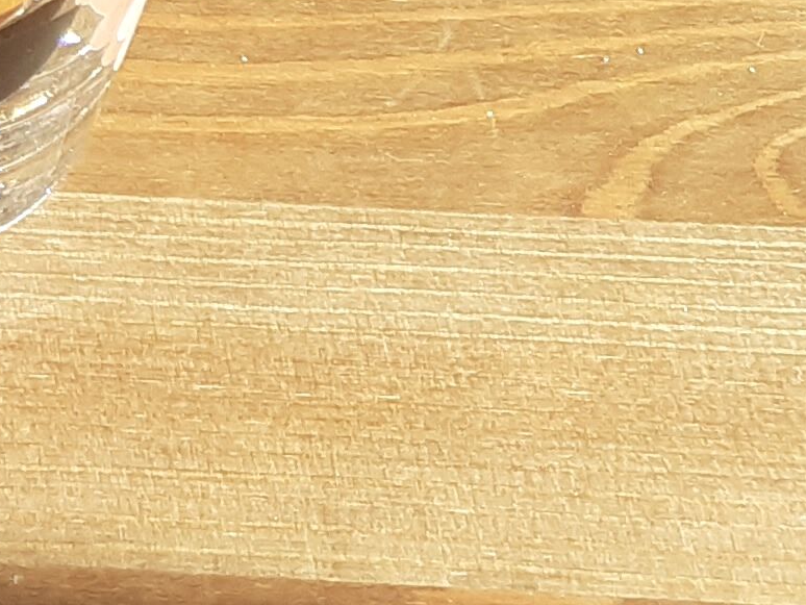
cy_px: -665
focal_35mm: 144
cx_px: -865
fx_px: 3354
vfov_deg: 9.5
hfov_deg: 12.0
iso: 40
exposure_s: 1/312
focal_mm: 3.6
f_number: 1.9
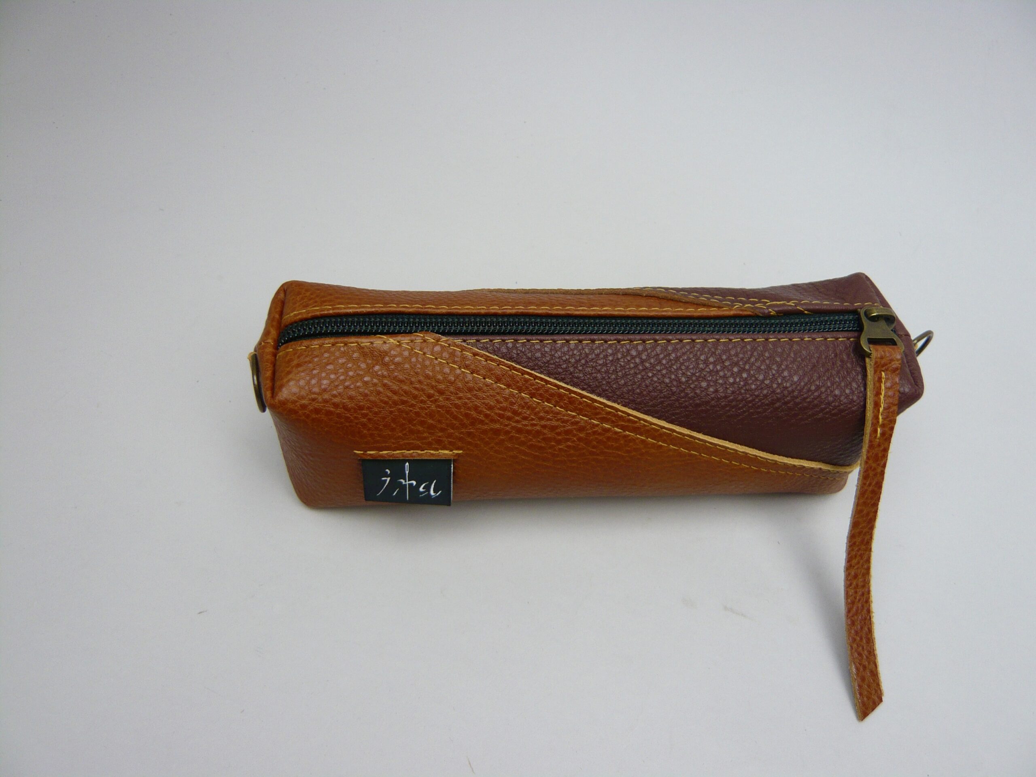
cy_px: 388
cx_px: 518
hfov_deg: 63.4
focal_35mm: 28
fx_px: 838
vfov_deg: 49.7
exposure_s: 1/60
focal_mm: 4.6
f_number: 2.8
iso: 100
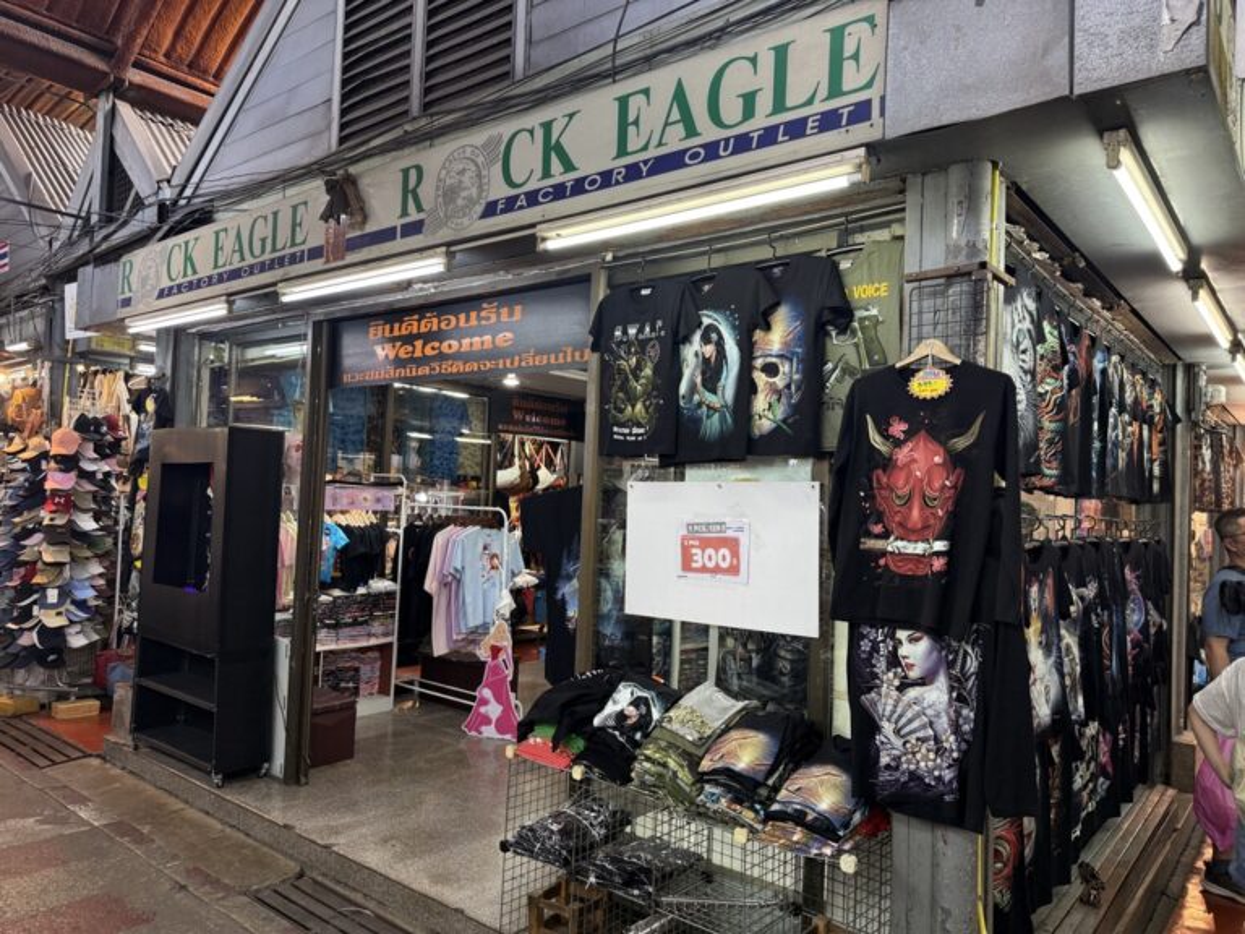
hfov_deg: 71.6
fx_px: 863
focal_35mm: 24
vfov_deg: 56.8
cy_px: 467
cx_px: 622
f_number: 1.78
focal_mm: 6.76
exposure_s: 1/100
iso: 200
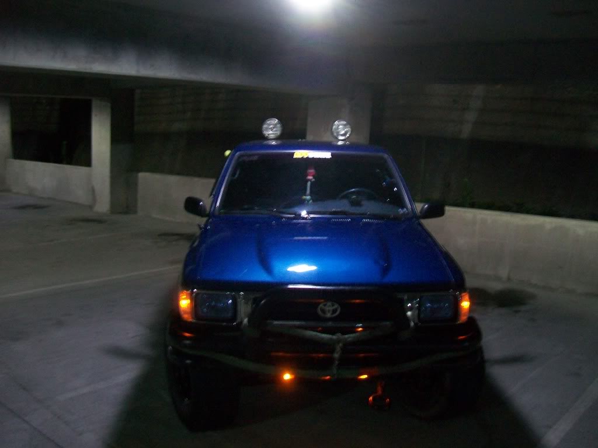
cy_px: 224
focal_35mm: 34
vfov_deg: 41.8
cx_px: 299
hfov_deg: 54.0
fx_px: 587
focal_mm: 6.1
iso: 200
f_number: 2.7
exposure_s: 1/8
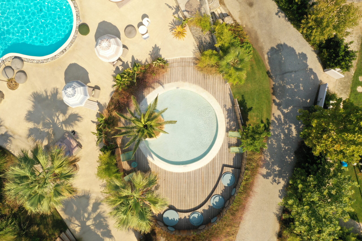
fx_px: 282
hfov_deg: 65.5
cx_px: 181
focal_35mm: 28
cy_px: 120
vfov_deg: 46.4
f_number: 11
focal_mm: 10.26
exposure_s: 1/120
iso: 100
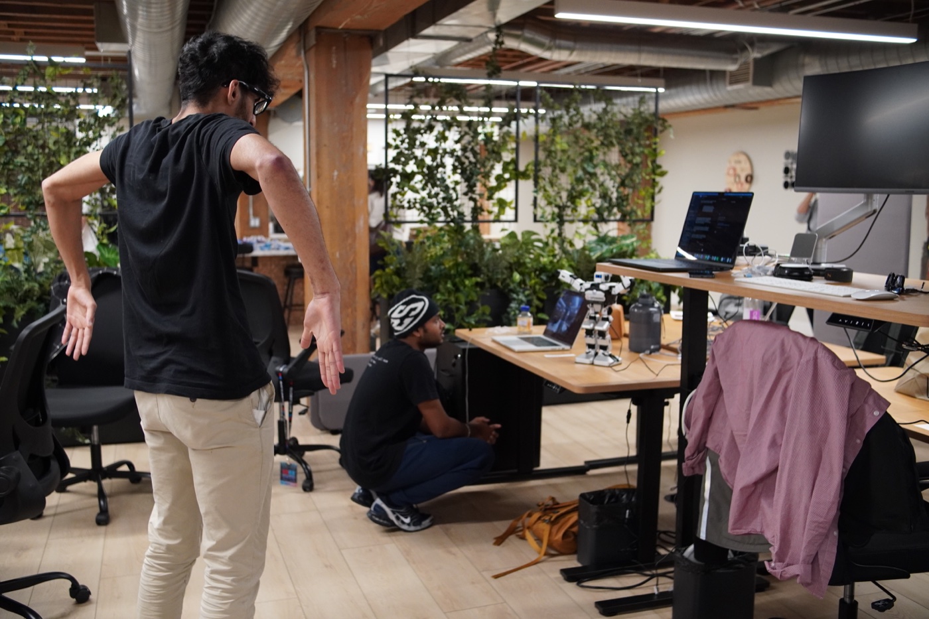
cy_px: 310
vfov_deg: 38.4
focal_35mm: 34
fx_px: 890
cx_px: 464
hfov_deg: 55.1
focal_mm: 23
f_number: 2.5
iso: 1600
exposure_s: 1/160
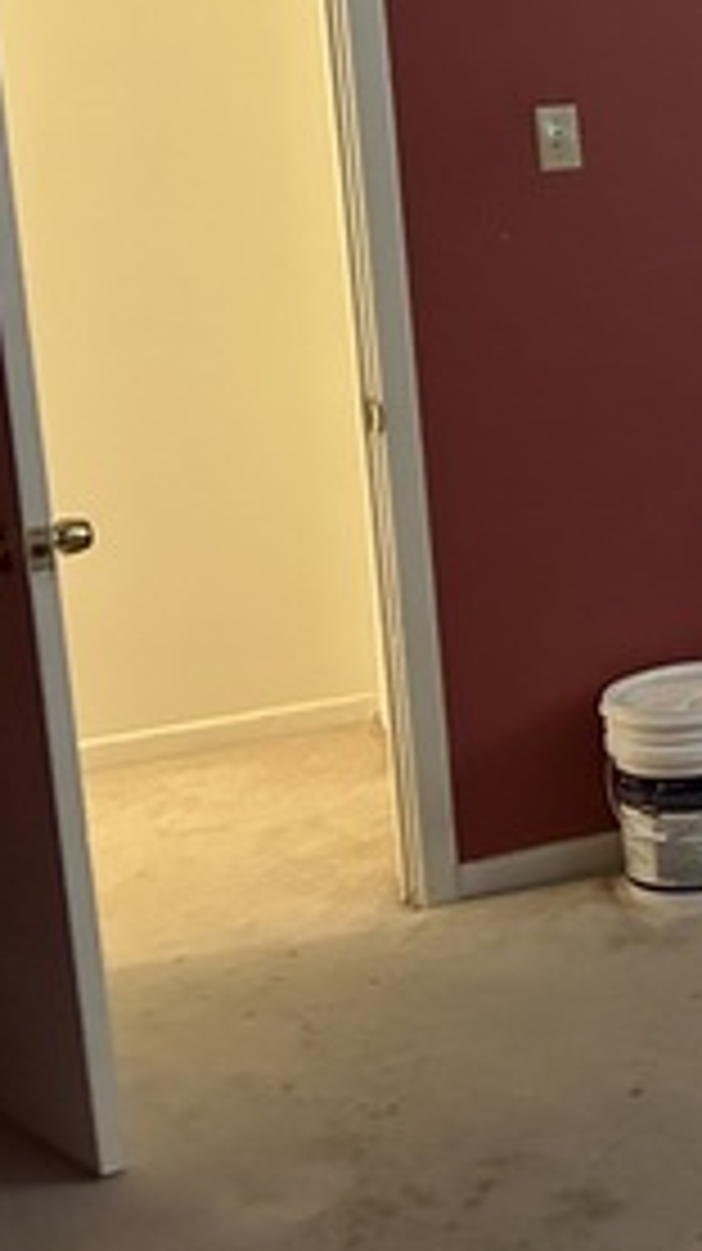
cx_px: 1474
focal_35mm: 68
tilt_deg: -8.7
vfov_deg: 30.6
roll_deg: +0.7
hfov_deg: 14.3
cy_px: 356
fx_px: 2254
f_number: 1.5
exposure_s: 1/40
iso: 640
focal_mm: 5.7
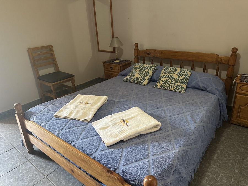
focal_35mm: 24
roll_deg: +2.7
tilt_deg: -20.9
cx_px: 124
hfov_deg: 71.6
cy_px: 93
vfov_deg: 56.8
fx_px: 172
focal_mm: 6.86
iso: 400
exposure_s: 1/50
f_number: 1.78
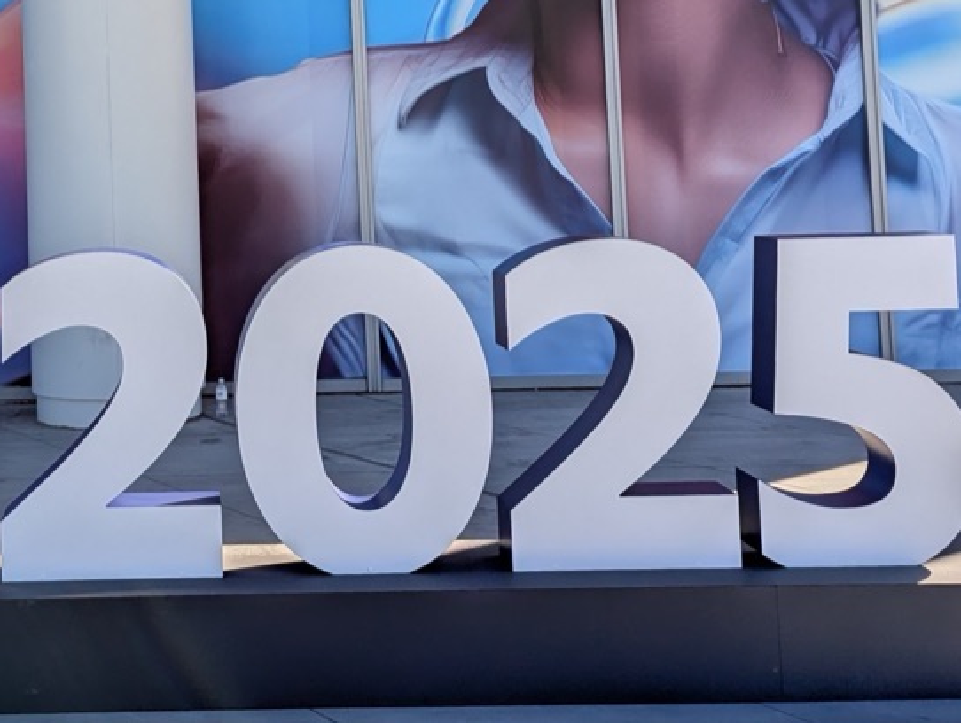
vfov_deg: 23.0
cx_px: 76
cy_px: 41
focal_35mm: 62
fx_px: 1724
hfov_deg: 29.7
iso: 45
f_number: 1.85
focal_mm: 6.81
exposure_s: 1/1855
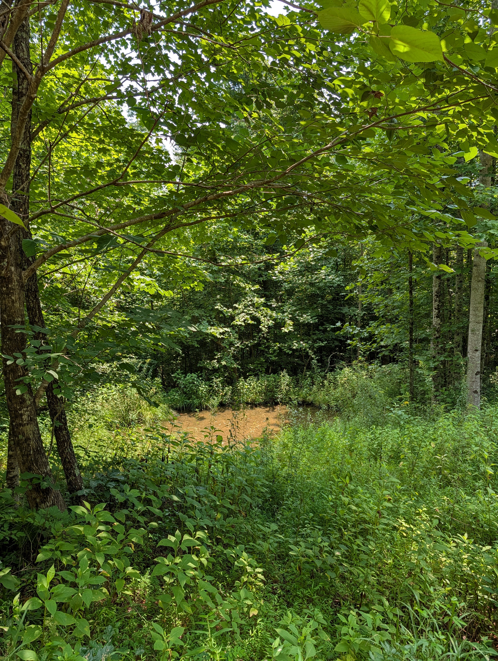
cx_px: 249
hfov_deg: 56.9
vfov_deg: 71.5
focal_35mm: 24
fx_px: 459
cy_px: 330
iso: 21
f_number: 1.68
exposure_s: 1/313
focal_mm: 6.9
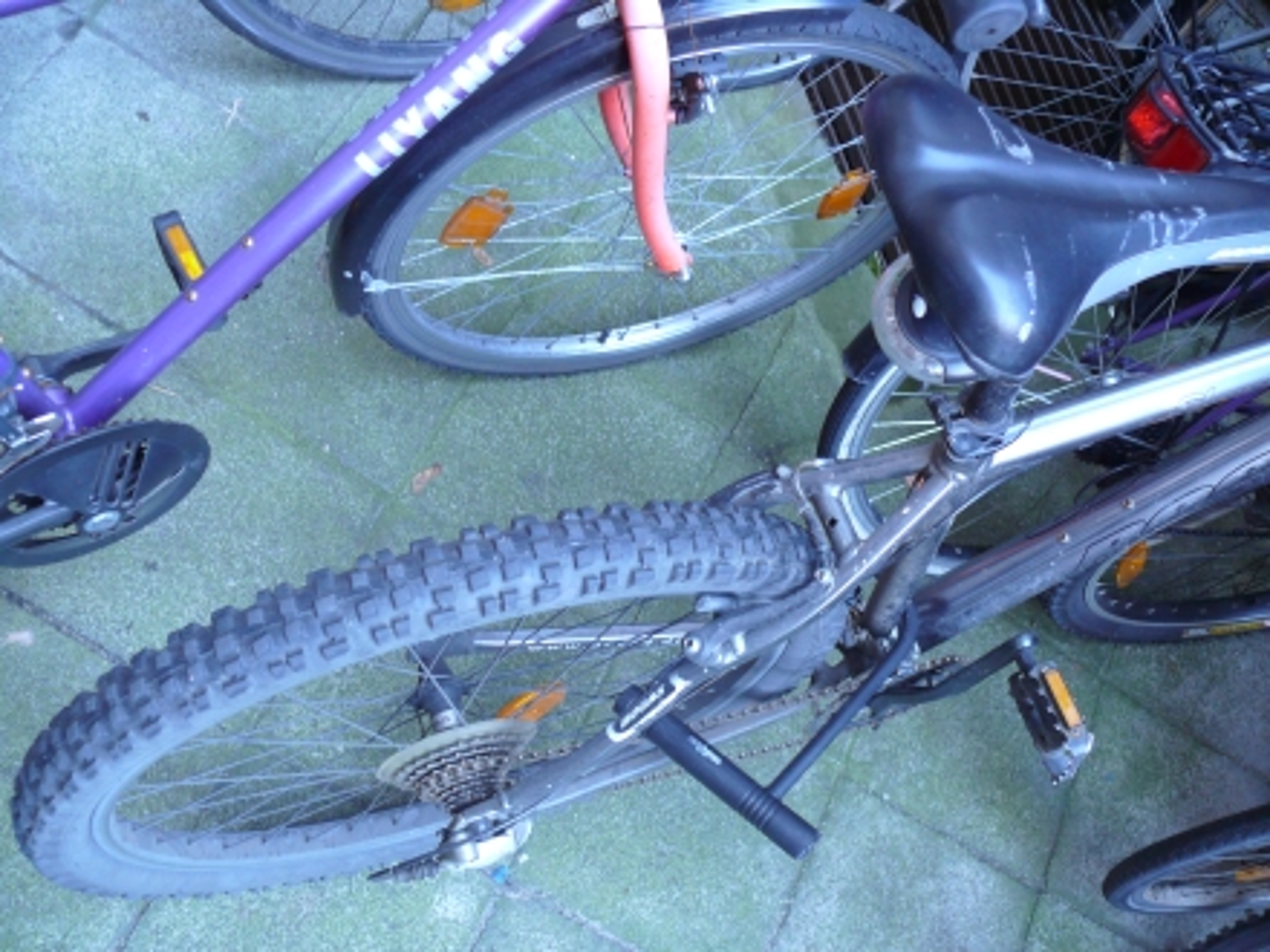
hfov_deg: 52.6
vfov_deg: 40.7
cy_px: 476
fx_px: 1284
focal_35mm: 35
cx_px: 635
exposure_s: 1/13
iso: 200
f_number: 2.8
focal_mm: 7.4
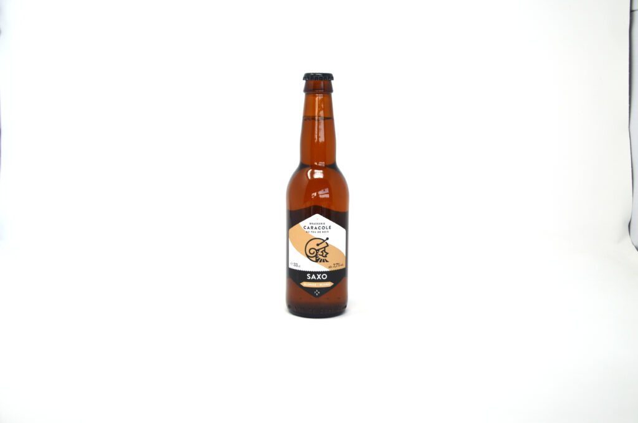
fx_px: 849
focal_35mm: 48
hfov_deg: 41.2
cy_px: 212
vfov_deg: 27.9
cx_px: 319
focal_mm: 32
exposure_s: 1/125
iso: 100
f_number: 5.6
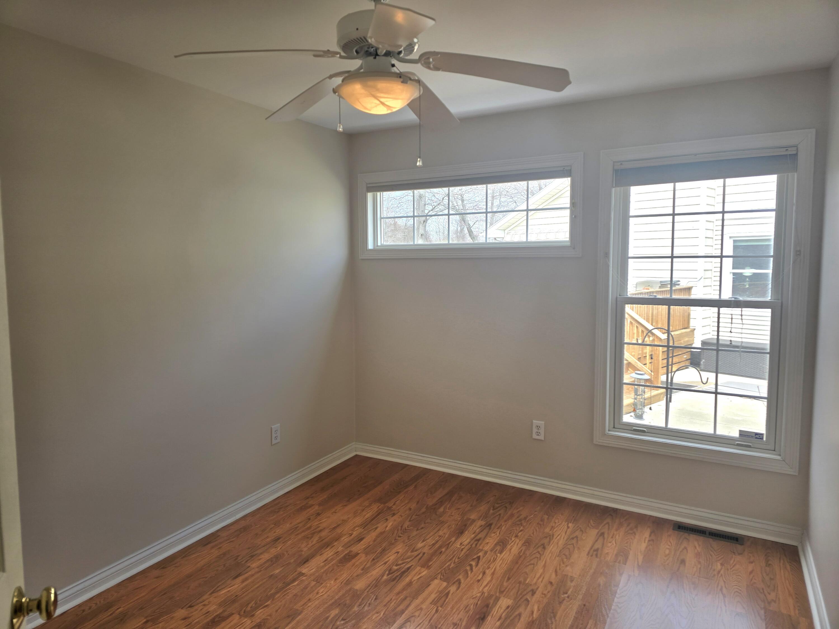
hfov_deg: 73.9
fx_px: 557
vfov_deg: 58.9
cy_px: 314
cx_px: 420
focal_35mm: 23
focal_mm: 6.3
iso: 12
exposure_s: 1/120
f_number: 1.7
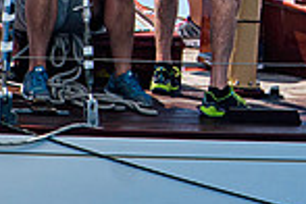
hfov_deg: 0.9
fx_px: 20143
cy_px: -99
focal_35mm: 2370
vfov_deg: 0.6
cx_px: 450
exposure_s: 1/2500
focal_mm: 400
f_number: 5
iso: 400
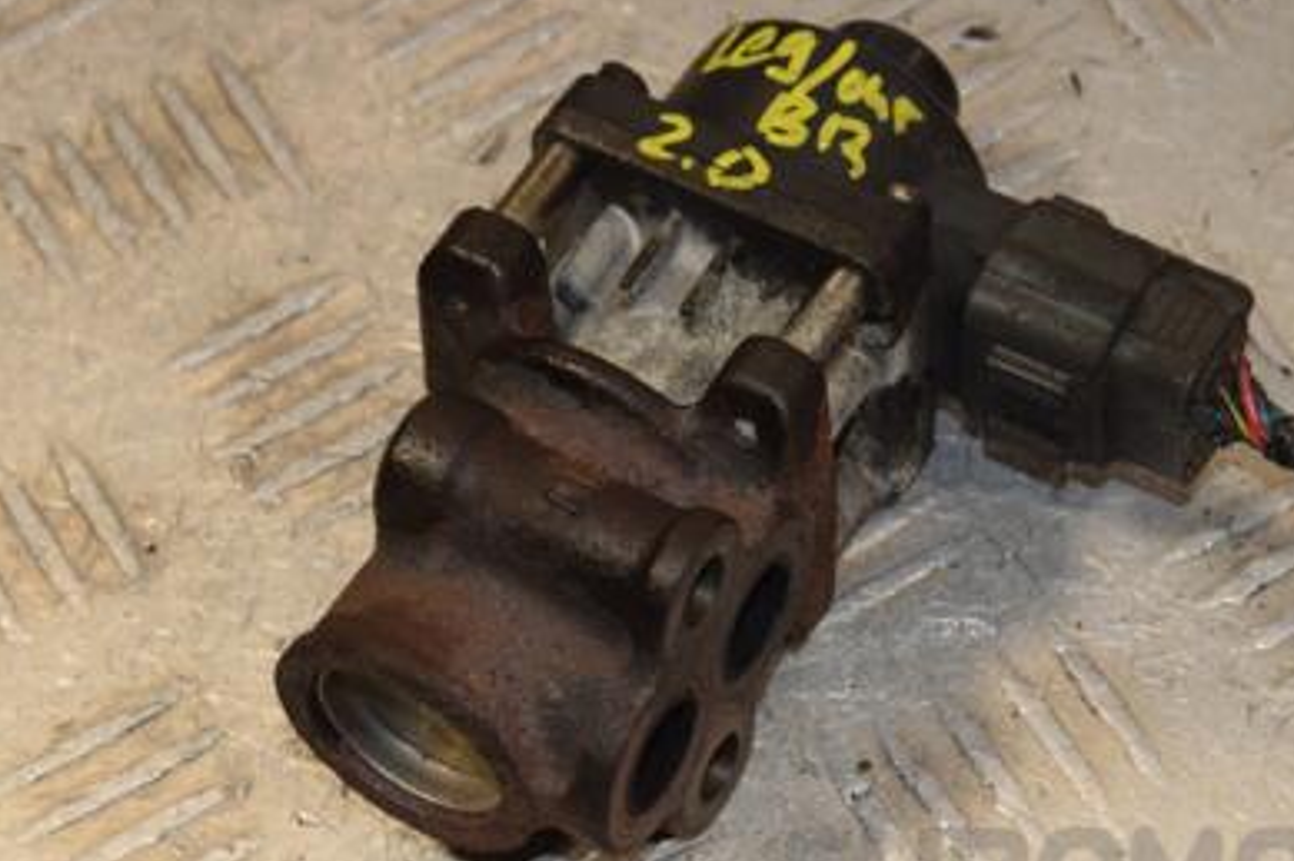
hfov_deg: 12.7
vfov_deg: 8.5
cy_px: 435
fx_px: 5820
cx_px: 722
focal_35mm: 162
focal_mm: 70
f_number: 8
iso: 800
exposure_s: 1/200
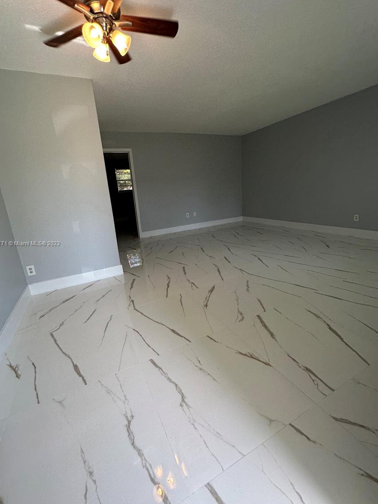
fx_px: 218
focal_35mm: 15
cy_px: 244
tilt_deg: -14.1
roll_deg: +4.2
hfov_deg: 81.7
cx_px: 180
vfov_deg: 98.1
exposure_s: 1/120
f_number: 2.2
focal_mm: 2.22
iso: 64
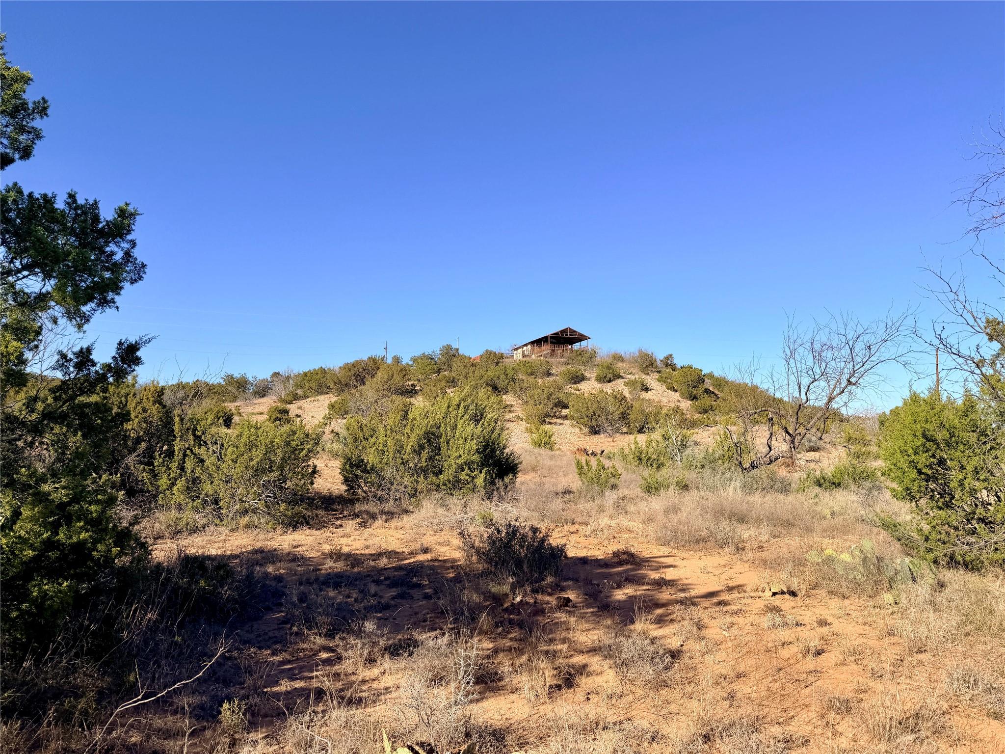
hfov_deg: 71.6
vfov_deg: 56.8
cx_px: 502
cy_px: 377
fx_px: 697
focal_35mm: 24
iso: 80
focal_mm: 6.76
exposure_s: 1/4405
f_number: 1.78
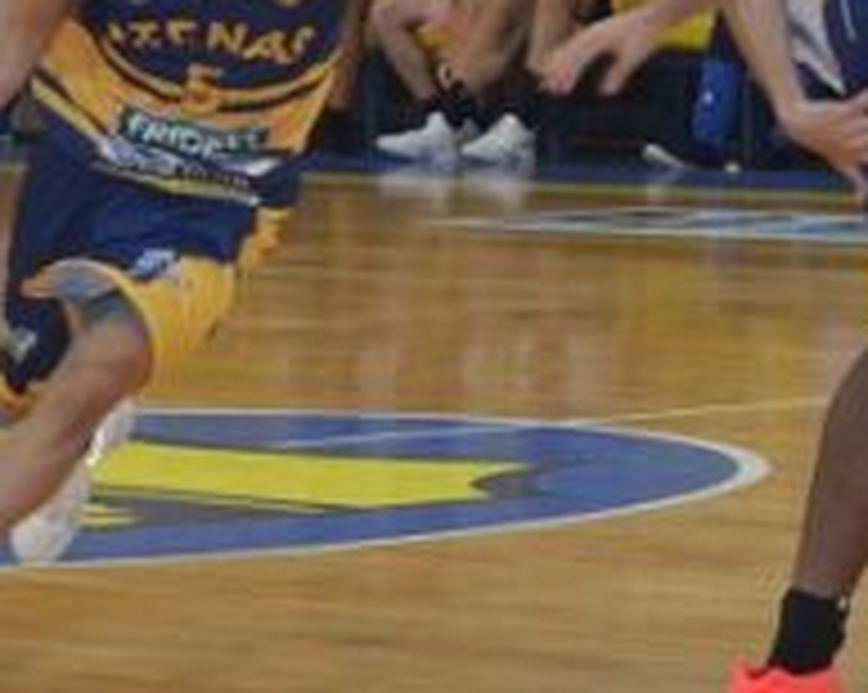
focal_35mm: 334
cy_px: 162
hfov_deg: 5.8
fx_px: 8572
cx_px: 90
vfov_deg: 4.6
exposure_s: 1/200
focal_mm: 66
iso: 1600
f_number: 5.3
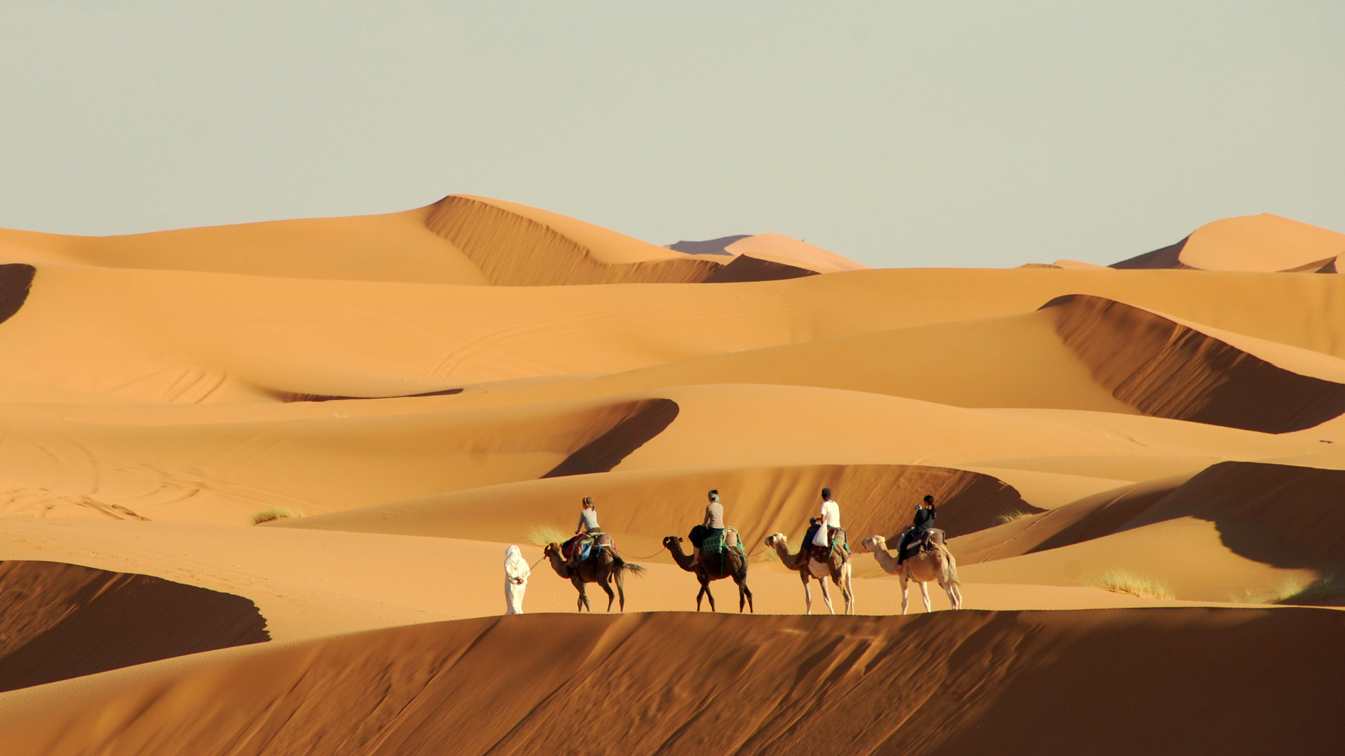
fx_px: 12126
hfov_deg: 6.3
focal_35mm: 340
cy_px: 279
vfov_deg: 3.6
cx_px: 641
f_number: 10
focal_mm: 200
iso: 200
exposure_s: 1/250
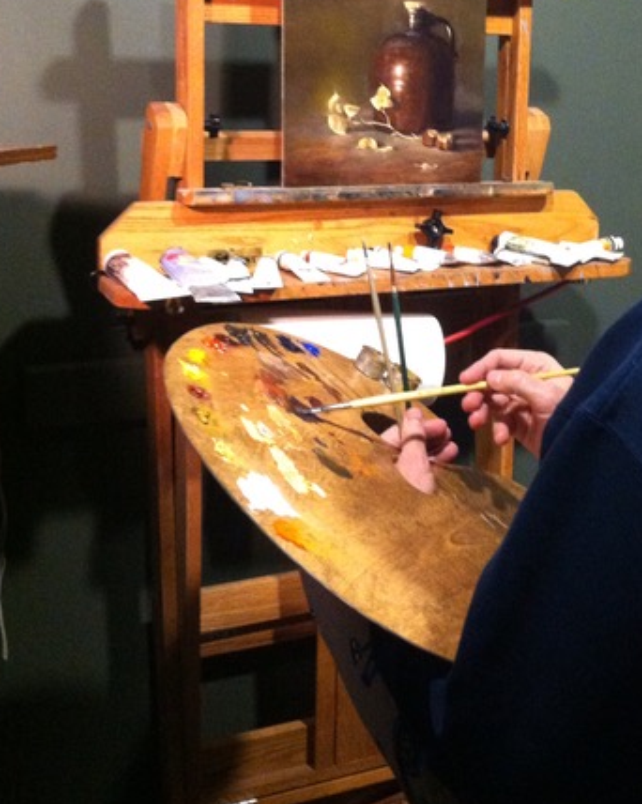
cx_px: 420
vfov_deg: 35.9
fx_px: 1212
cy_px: 212
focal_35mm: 51
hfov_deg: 29.5
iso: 640
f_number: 2.8
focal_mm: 3.85
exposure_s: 1/15
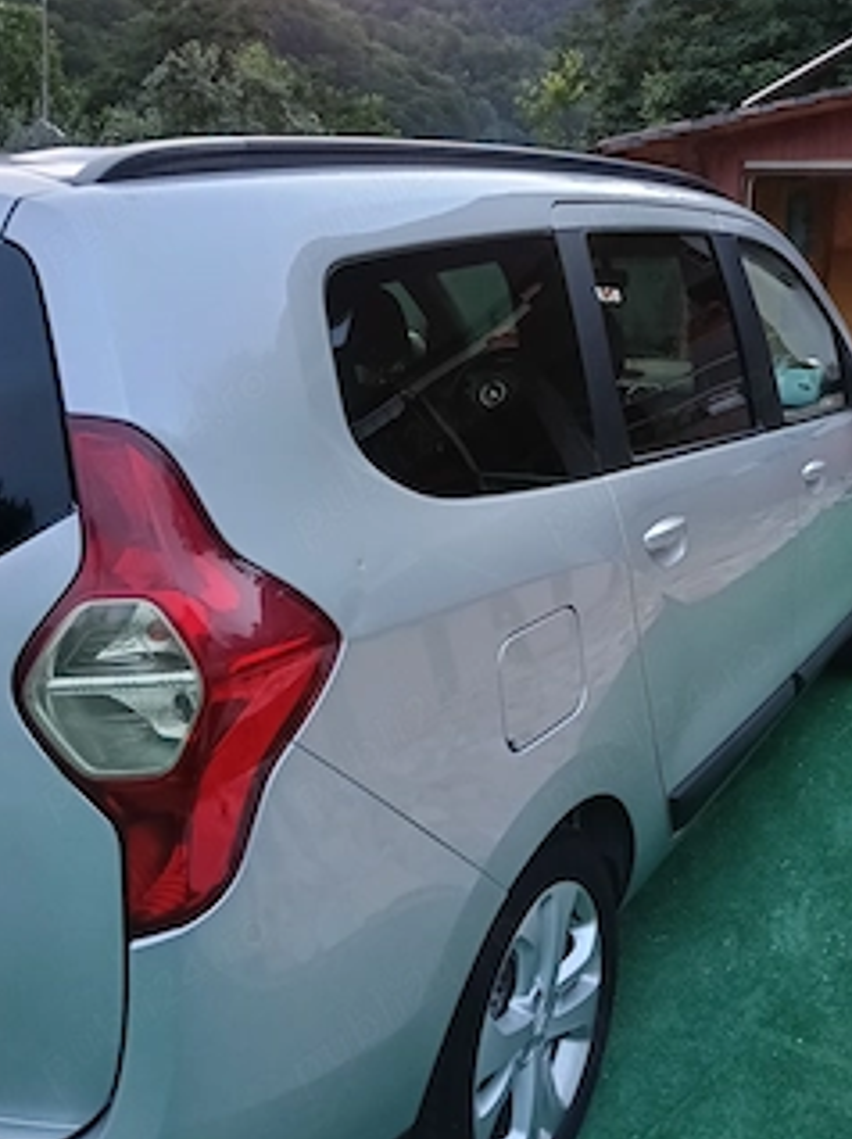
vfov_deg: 53.9
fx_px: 1117
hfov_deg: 41.5
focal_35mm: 34
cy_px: 512
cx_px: 530
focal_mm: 3.98
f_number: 1.8
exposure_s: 1/33.3
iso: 1000
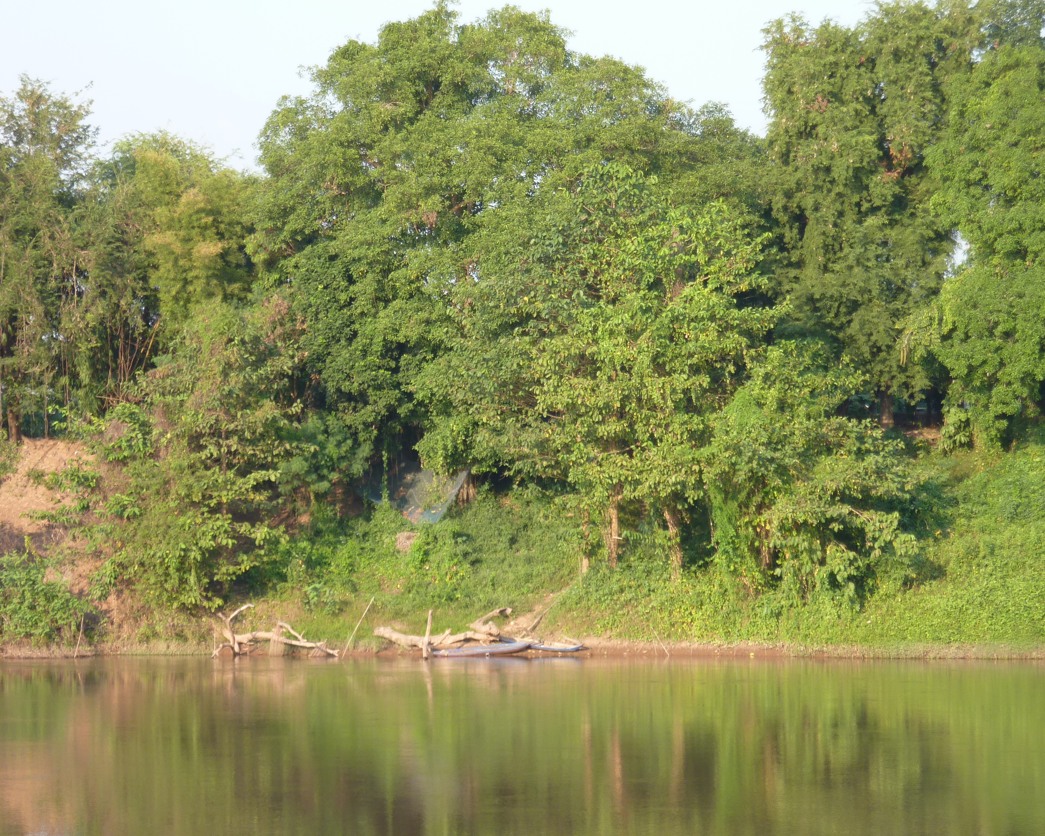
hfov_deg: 13.5
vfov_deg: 10.8
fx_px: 4423
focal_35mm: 143
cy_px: 418
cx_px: 525
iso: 80
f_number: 4.5
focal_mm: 22.5
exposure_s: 1/125
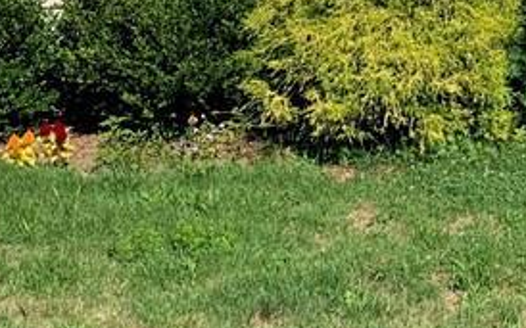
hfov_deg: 19.7
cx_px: 499
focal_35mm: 103
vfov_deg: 11.6
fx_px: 1476
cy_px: -288
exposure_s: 1/2755
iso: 25
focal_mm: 4.25
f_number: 1.8
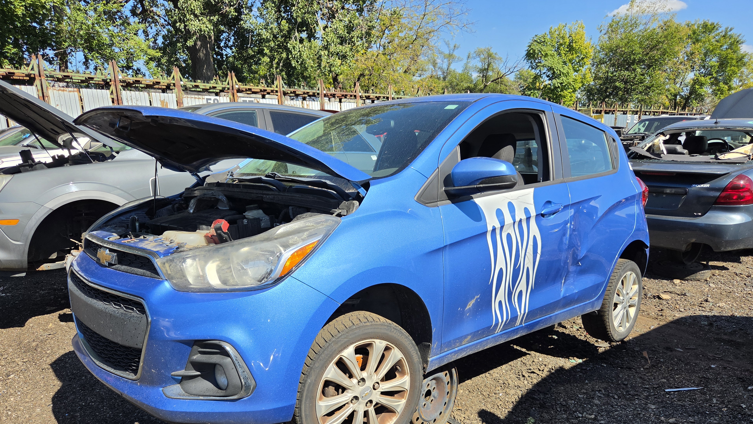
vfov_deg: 43.7
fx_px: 519
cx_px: 367
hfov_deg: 71.9
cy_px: 286
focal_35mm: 26
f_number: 1.8
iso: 80
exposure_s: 1/3819
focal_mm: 5.4
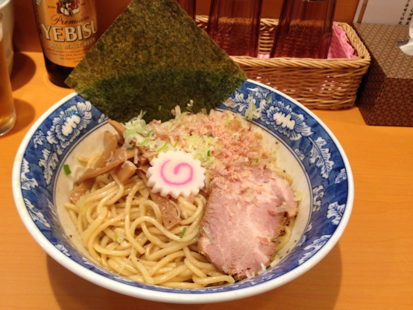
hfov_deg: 51.3
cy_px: 162
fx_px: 430
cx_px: 189
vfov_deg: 39.7
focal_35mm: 36
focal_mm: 4.12
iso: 160
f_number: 2.4
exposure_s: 1/20
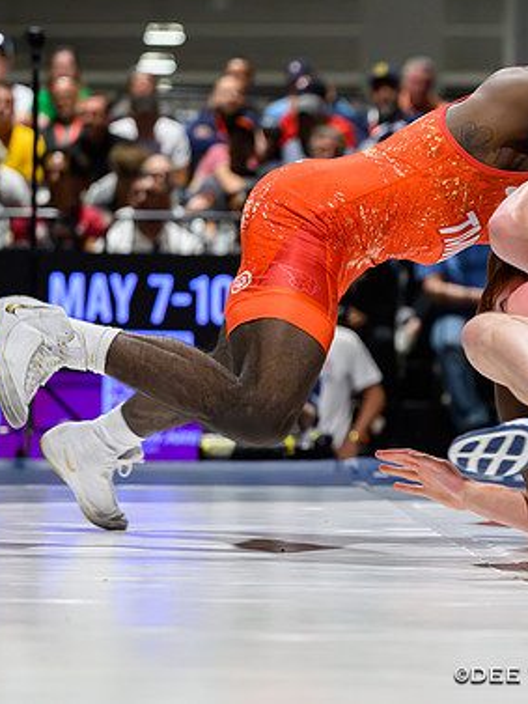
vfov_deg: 9.5
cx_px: 582
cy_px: 339
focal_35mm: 208
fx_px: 4228
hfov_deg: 7.1
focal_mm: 91
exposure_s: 1/640
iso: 6400
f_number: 2.8
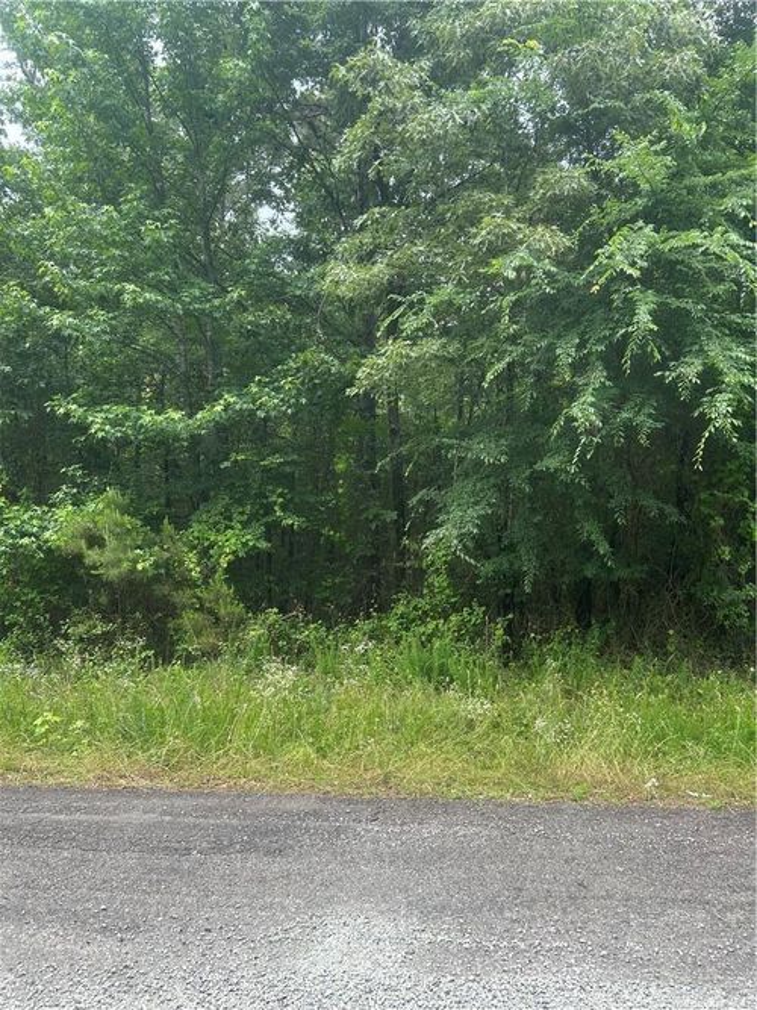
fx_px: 758
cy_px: 505
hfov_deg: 53.0
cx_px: 378
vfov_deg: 67.3
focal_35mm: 26
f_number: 1.5
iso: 50
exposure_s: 1/476
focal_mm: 5.7
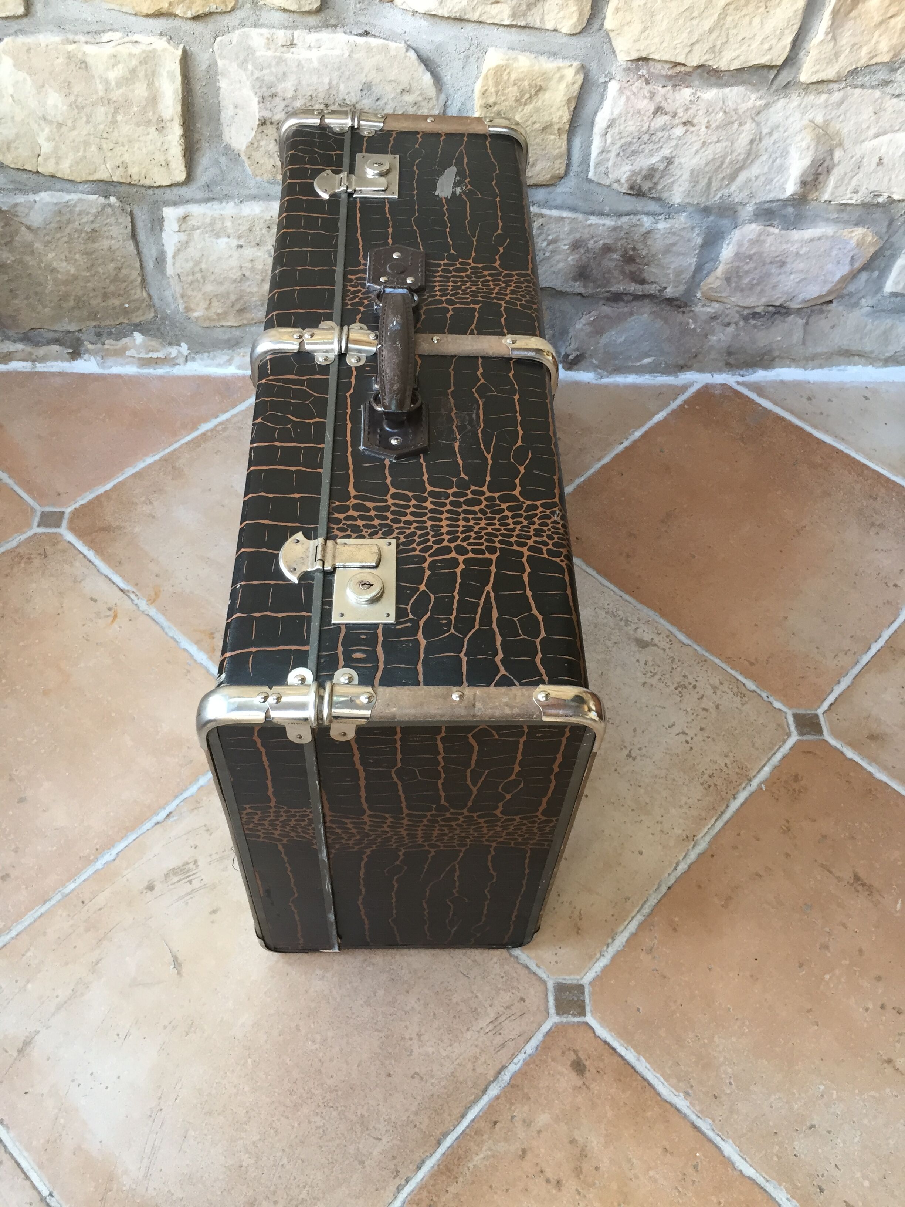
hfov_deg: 48.2
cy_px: 604
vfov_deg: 61.7
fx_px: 1011
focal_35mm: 29
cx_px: 452
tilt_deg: -53.1
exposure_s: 1/33
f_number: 2.2
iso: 80
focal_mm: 4.15
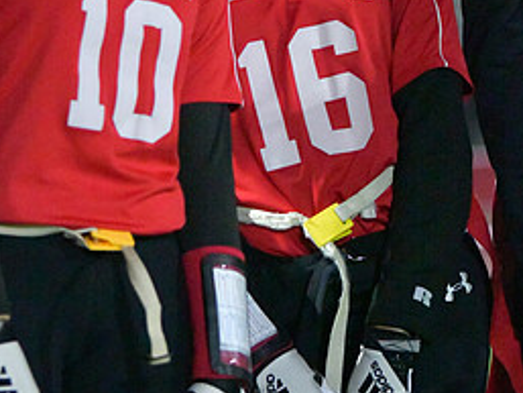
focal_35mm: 243
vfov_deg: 6.1
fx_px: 3673
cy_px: 26
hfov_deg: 8.1
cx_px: 150
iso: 25600
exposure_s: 1/2500
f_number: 2.8
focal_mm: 112
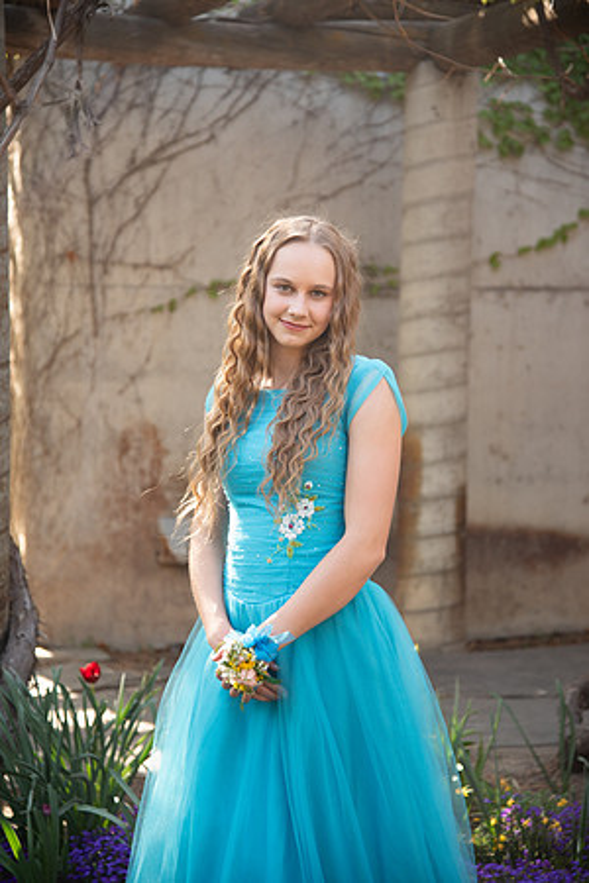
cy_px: 442
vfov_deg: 23.9
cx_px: 294
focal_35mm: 85
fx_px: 2086
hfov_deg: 16.1
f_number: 4
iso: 250
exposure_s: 1/125
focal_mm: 85
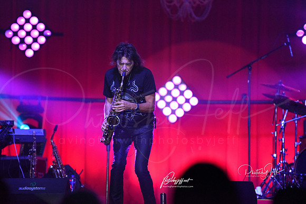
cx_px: 153
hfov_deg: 10.3
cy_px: 102
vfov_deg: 6.9
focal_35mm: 200
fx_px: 1700
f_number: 2.8
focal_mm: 200
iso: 12800
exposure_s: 1/3200
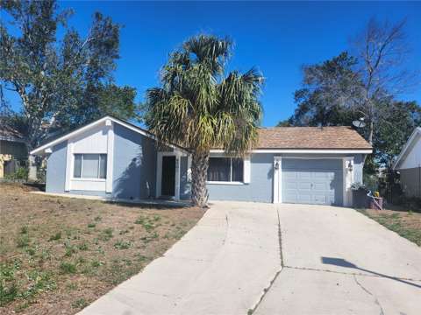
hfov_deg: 73.9
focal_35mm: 23
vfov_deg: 58.9
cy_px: 158
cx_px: 210
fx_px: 280
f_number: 1.8
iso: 25
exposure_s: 1/1889
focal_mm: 5.54
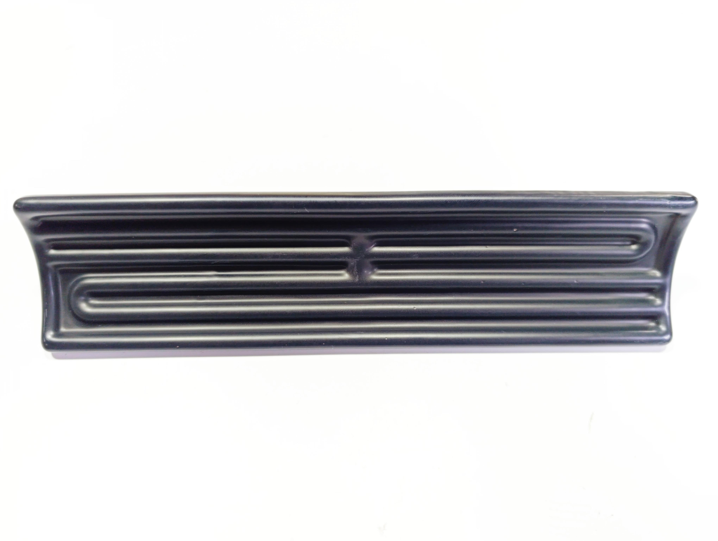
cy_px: 270
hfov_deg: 73.8
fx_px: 478
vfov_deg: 59.0
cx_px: 359
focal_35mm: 23
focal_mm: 6.14
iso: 320
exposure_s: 1/100
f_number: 1.6
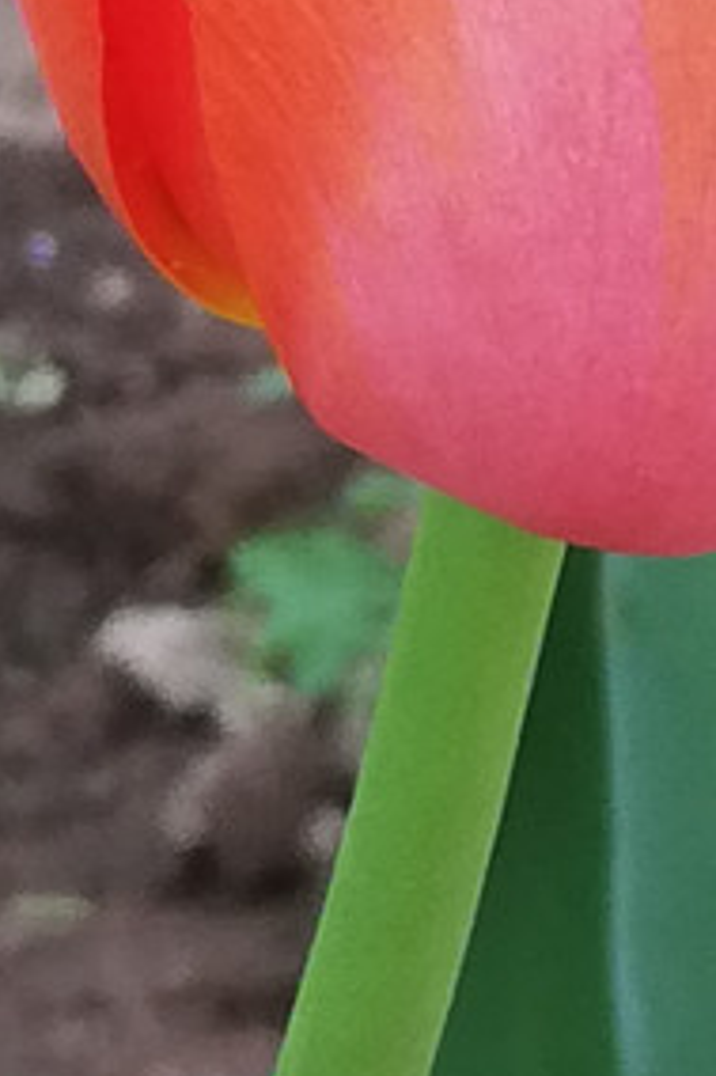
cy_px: -170
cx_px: 438
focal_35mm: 270
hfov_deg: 5.1
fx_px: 8064
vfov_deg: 7.6
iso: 50
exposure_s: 1/221
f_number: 2.2
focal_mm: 3.81
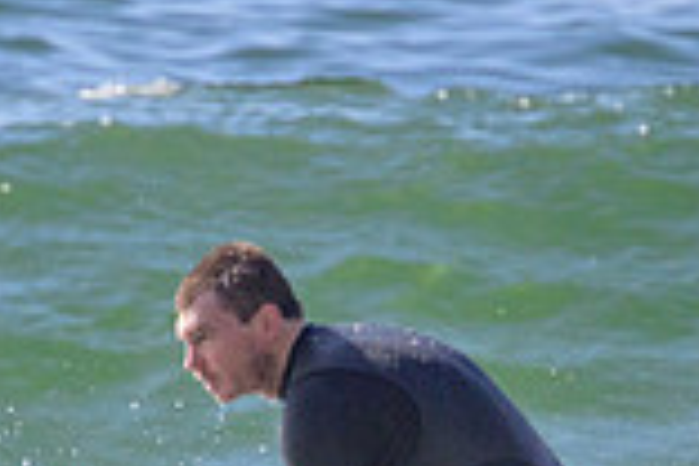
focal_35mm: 2966
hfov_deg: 0.7
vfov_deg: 0.5
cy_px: 863
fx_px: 57585
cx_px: 67
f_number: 11
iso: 1000
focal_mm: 800
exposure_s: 1/2000
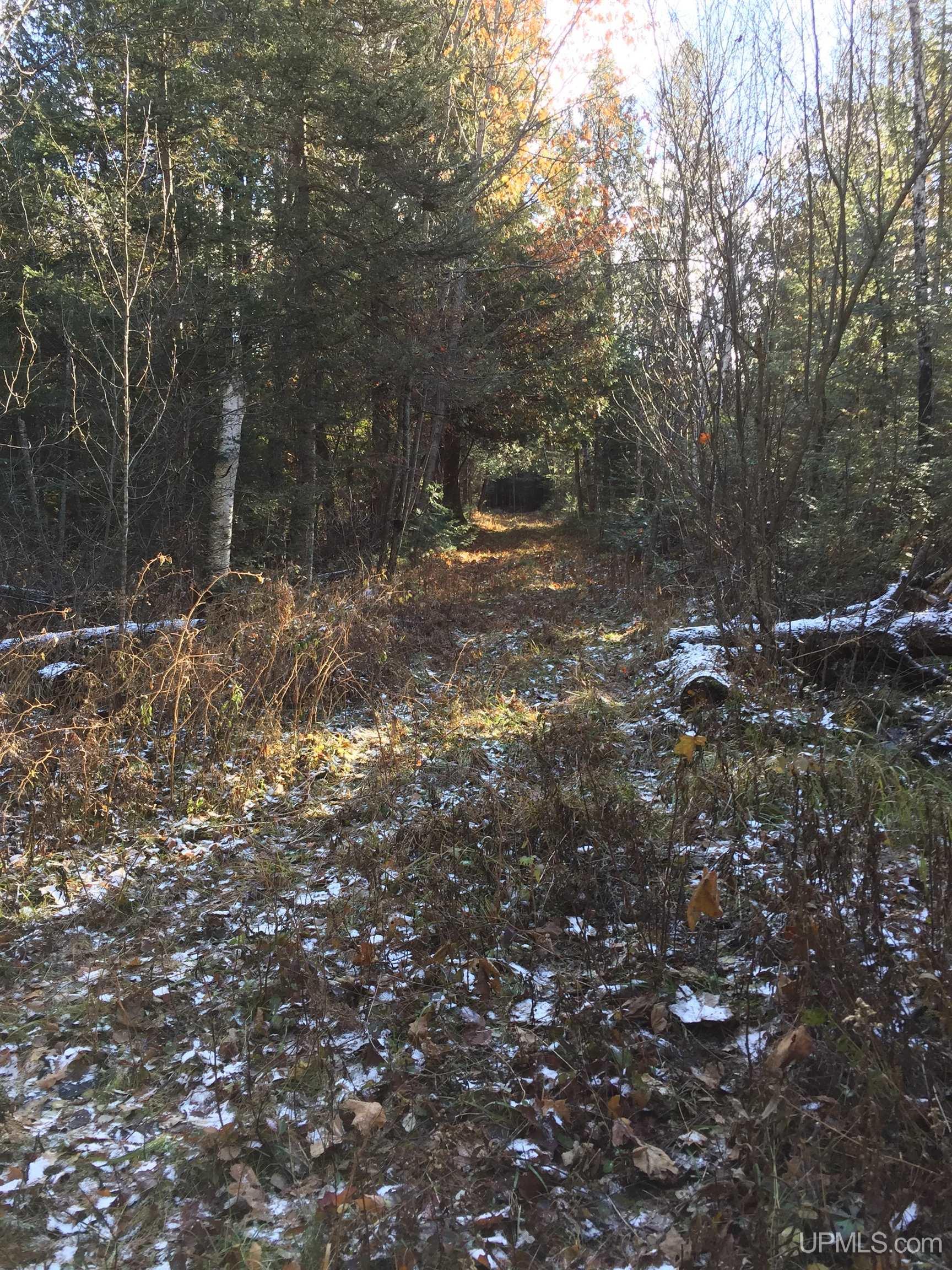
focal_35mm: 29
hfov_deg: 48.2
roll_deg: +0.5
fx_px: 1063
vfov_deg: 61.7
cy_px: 635
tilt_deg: -5.7
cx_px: 476
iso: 50
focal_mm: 4.15
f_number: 2.2
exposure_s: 1/120
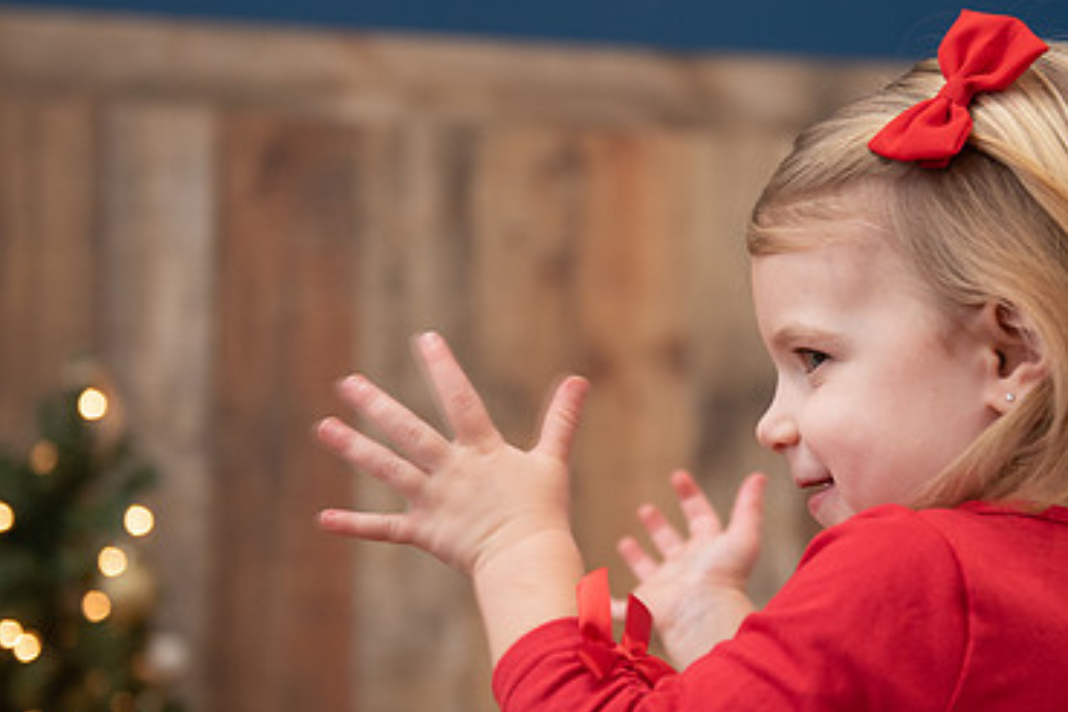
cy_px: 502
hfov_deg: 24.6
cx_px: 762
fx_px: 2432
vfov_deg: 16.6
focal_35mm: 82
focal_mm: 48
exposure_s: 1/200
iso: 500
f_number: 2.8
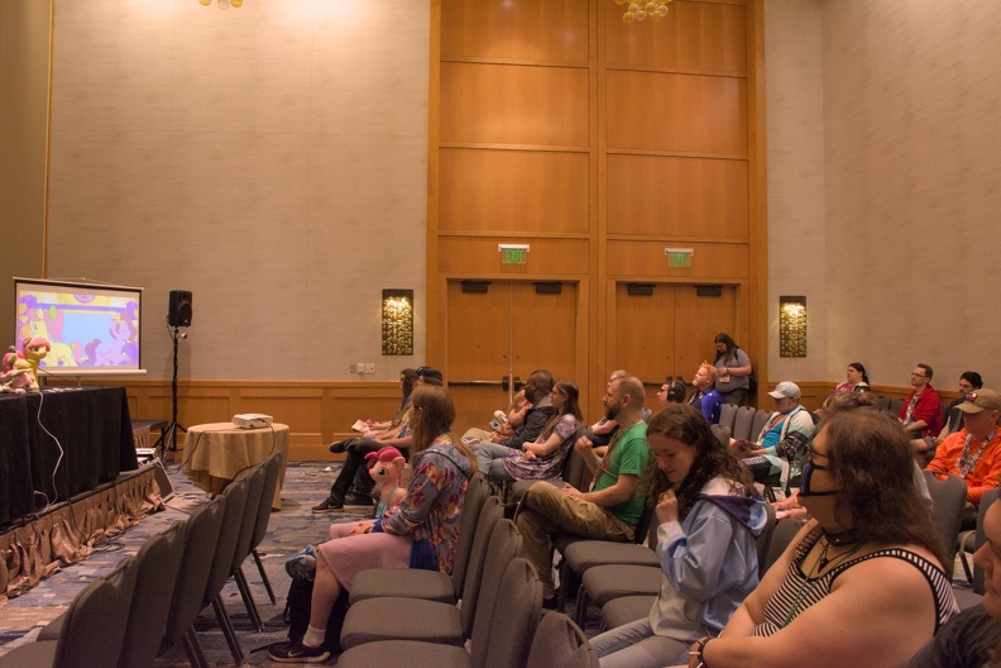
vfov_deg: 47.9
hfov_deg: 67.4
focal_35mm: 27
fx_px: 751
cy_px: 334
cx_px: 500
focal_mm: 18
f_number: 5.6
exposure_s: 1/125
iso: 1250
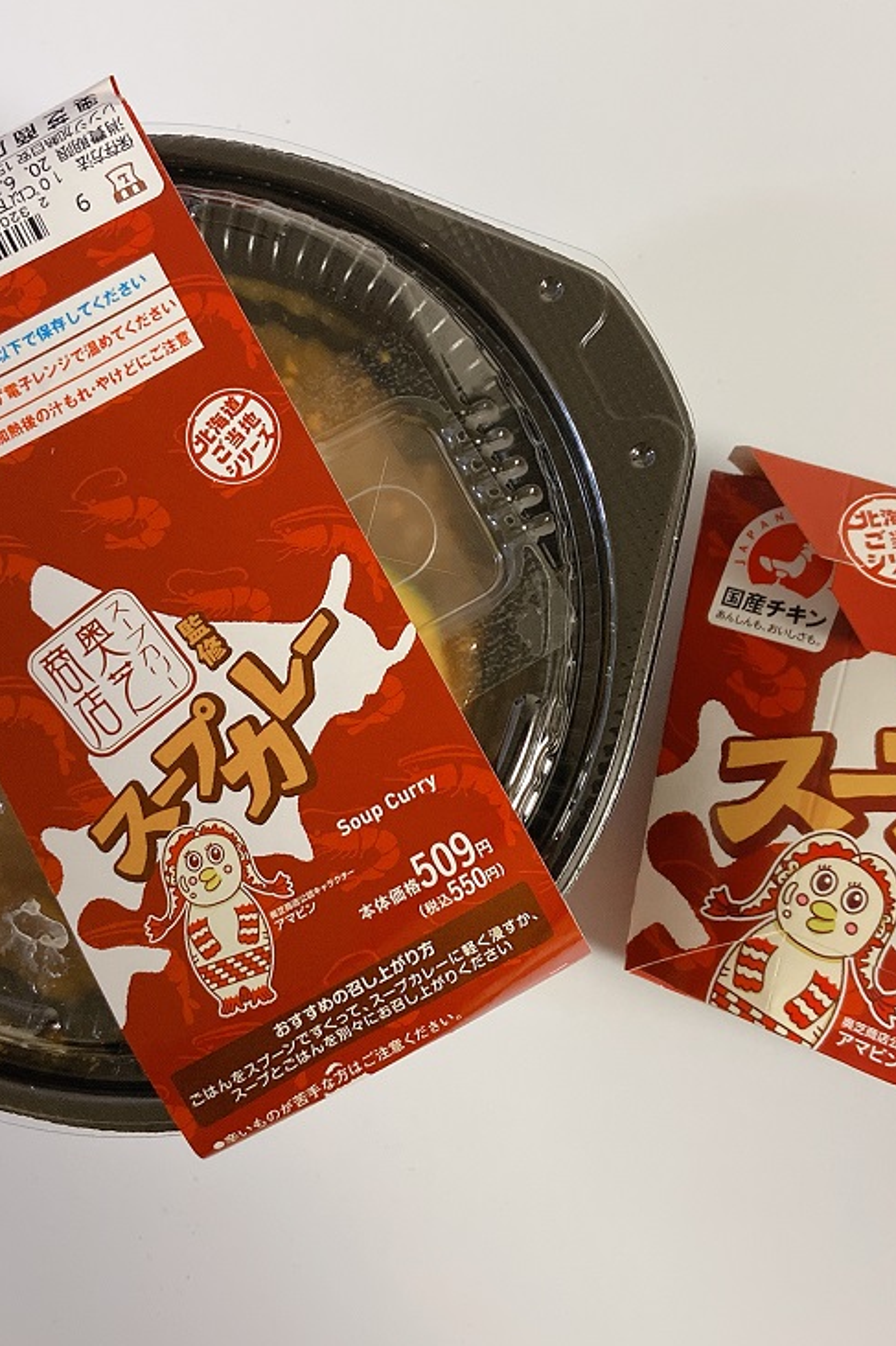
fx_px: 1382
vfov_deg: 51.9
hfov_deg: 35.9
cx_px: 431
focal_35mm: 37
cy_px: 670
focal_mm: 4.25
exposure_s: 1/50
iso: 500
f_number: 1.8
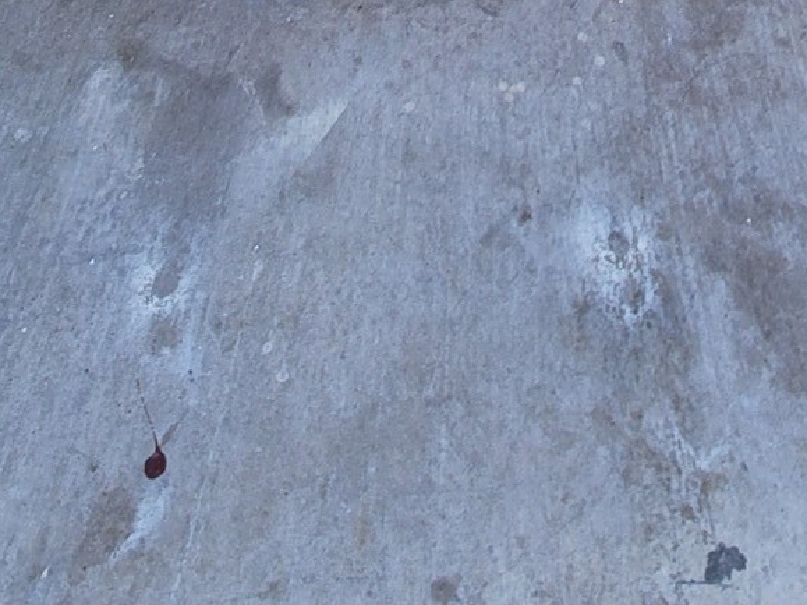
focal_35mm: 46
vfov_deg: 16.5
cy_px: -763
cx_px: 525
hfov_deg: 40.8
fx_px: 1072
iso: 64
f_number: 2.2
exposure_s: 1/140
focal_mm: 2.2
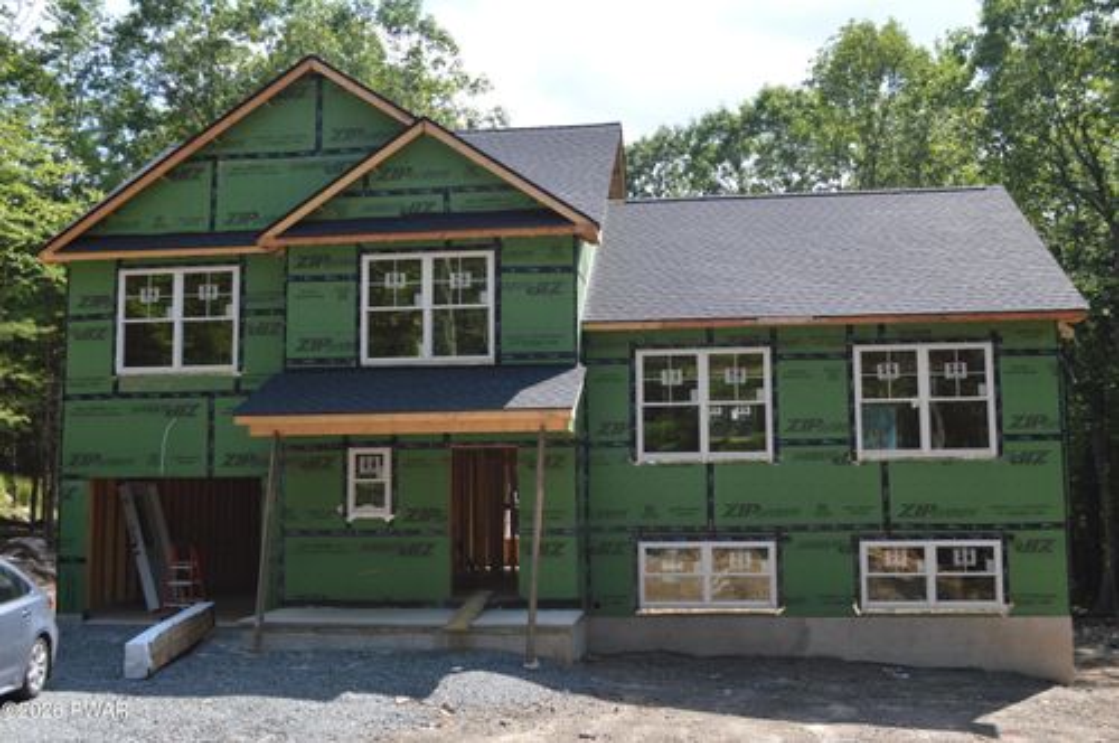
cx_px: 560
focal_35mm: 36
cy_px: 372
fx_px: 1118
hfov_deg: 53.2
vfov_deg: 36.8
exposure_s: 1/160
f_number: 6.3
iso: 100
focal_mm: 24
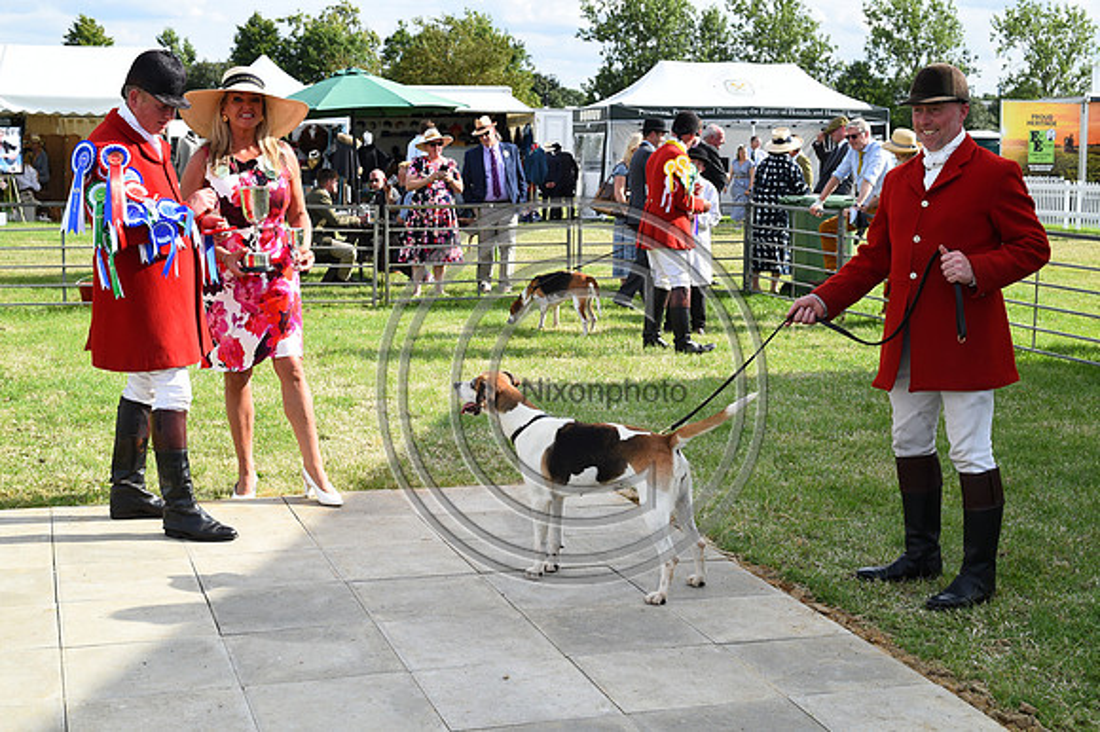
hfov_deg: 39.6
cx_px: 550
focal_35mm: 50
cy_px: 366
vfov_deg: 27.0
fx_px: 1527
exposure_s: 1/1250
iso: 1100
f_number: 10
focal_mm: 50
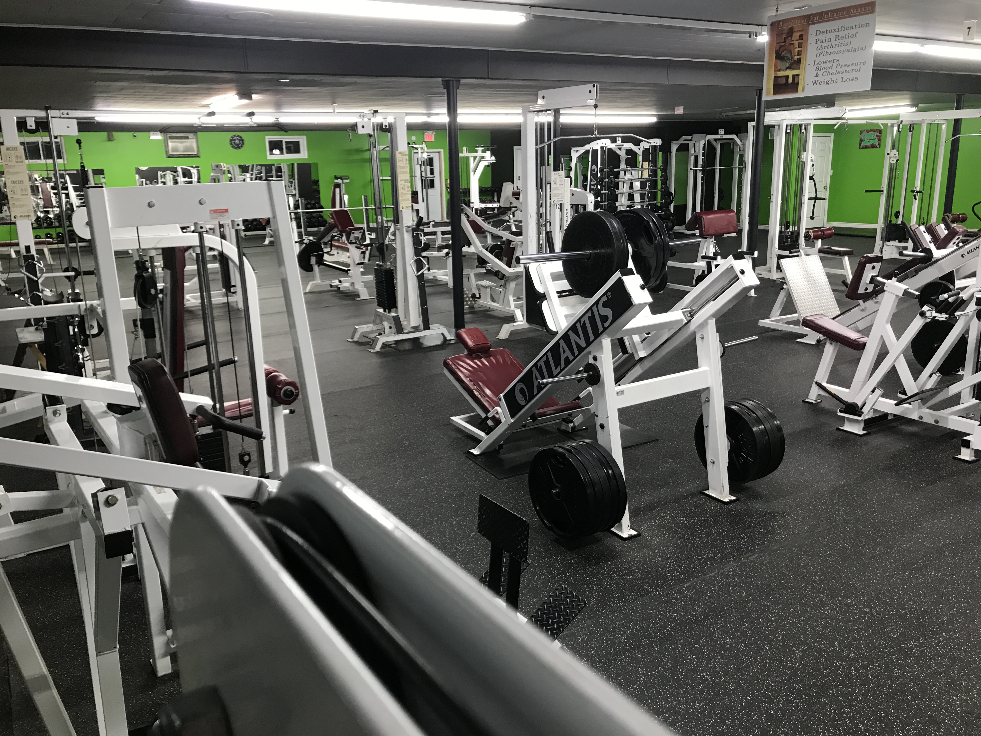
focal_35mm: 28
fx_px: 794
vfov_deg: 49.7
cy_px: 368
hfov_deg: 63.4
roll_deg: +1.8
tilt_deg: -13.8
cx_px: 490
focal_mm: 3.99
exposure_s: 1/20
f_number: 1.8
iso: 40
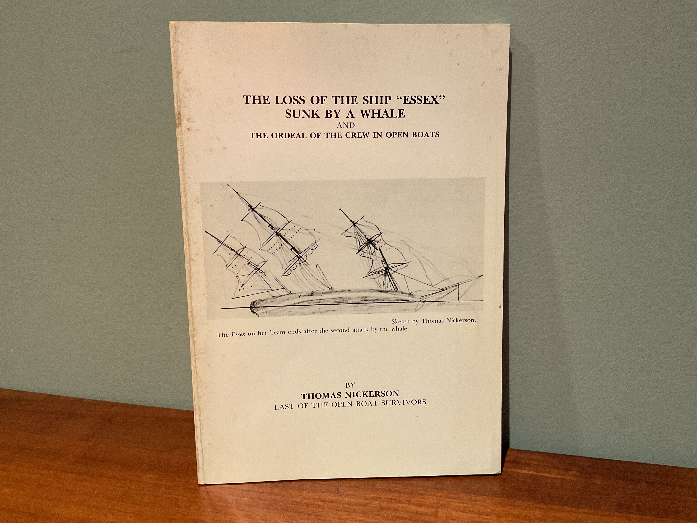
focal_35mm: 29
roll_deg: -0.6
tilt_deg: -15.3
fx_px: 584
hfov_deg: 61.7
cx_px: 348
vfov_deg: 48.2
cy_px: 262
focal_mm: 3
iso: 125
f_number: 1.8
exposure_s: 1/60
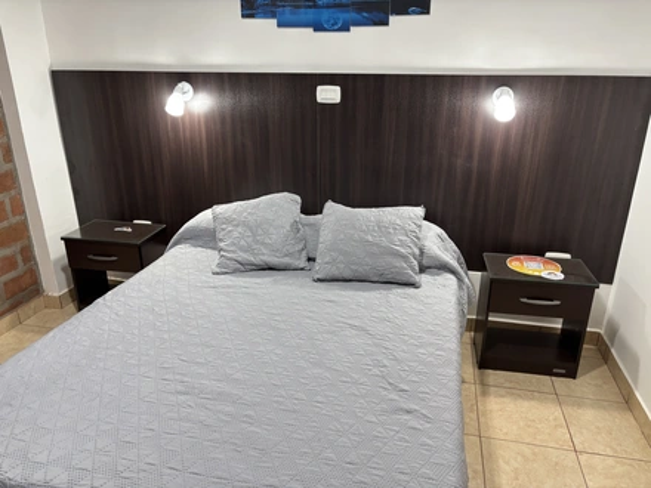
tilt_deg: -21.4
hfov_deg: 67.3
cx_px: 326
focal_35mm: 26
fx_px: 489
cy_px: 244
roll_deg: +0.4
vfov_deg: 53.1
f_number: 1.6
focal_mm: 5.96
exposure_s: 1/50
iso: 160
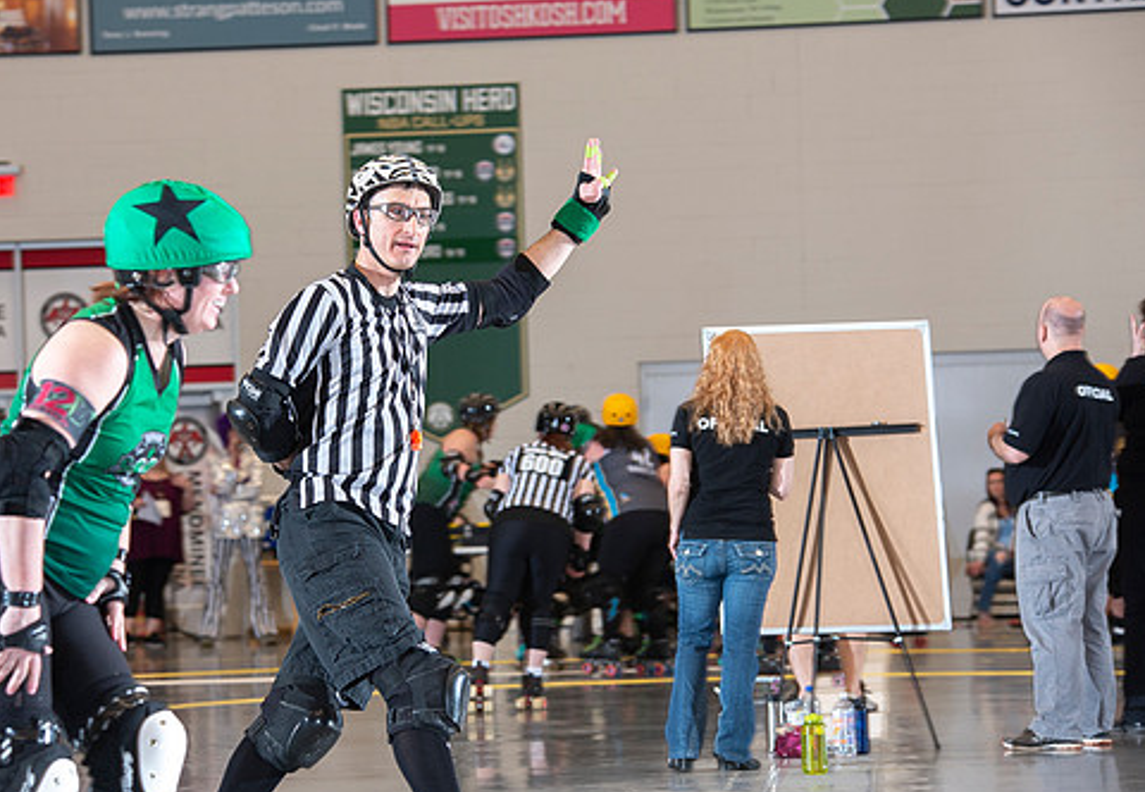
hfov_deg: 13.4
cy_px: 464
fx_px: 4858
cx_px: 451
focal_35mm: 151
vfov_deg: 9.3
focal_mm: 122
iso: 640
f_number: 5.6
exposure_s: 1/160
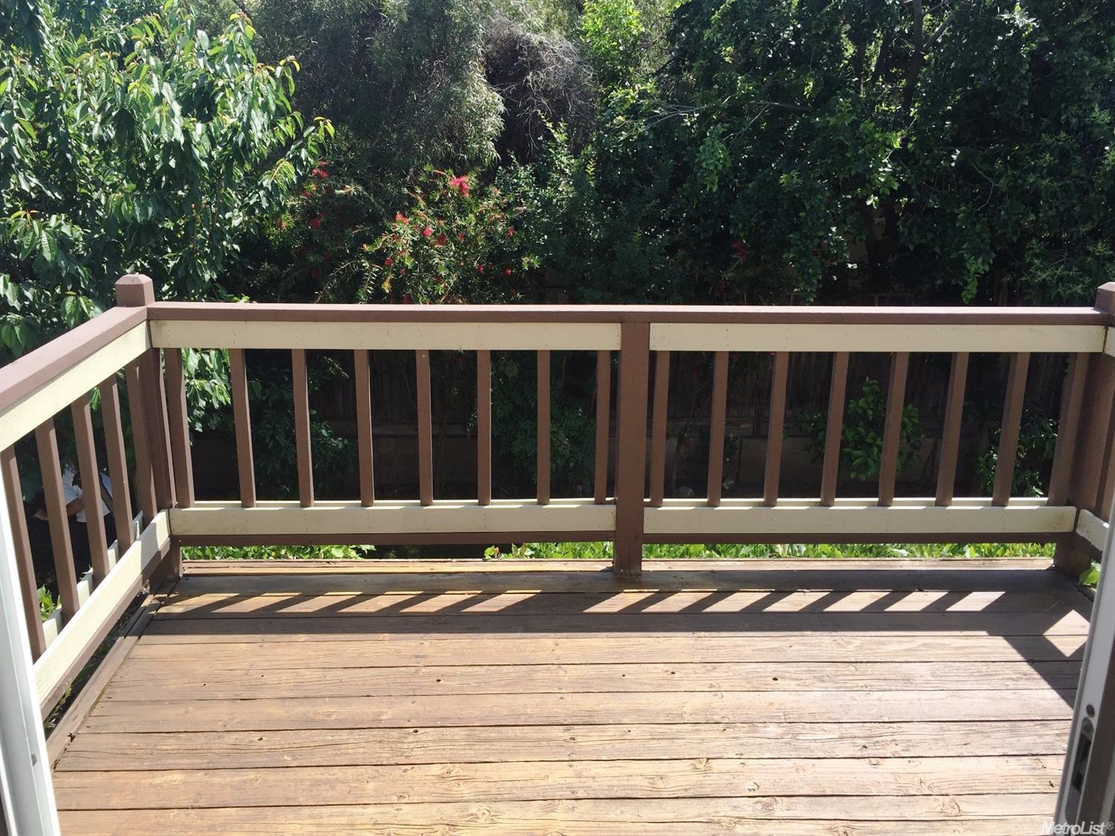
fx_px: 934
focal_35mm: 29
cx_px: 558
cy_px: 418
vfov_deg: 48.2
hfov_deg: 61.7
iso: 32
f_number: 2.2
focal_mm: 4.15
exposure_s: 1/1014
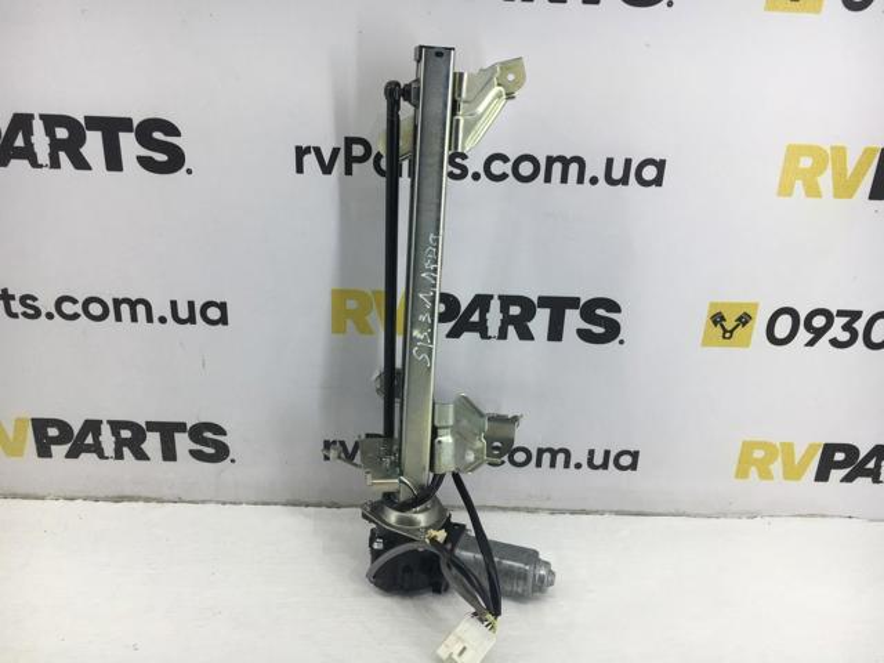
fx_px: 741
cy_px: 332
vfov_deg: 48.2
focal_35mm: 29
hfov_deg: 61.7
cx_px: 442
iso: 40
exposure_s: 1/100
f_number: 2.2
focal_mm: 4.15
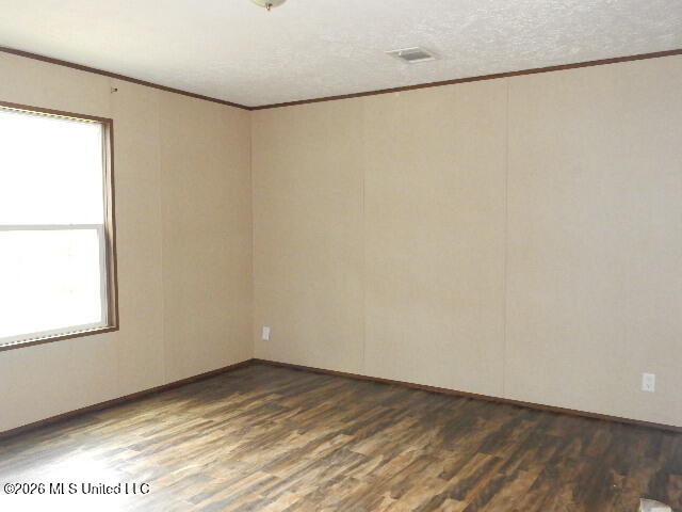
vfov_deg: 46.8
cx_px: 341
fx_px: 591
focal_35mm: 30
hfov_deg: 60.0
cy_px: 256
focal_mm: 5.4
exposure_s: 1/30
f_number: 4
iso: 720
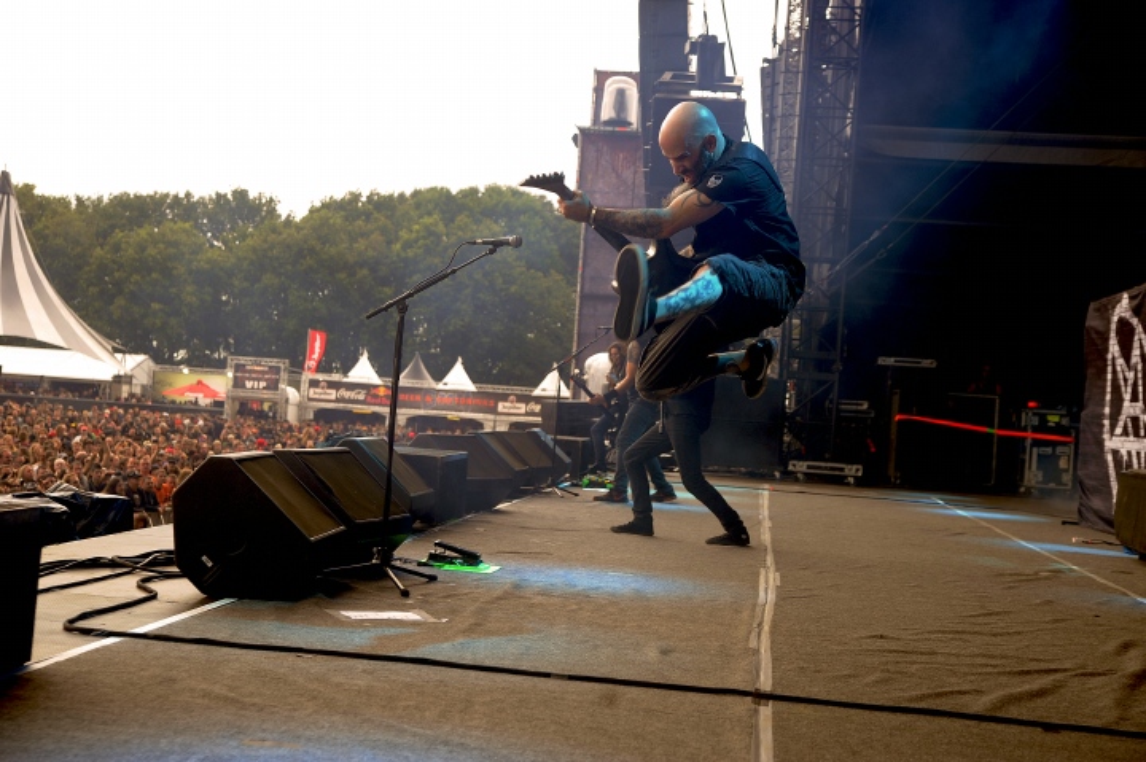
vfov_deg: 27.0
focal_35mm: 50
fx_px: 1591
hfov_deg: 39.6
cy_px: 381
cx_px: 573
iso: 200
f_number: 4.5
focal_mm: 50
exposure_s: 1/250
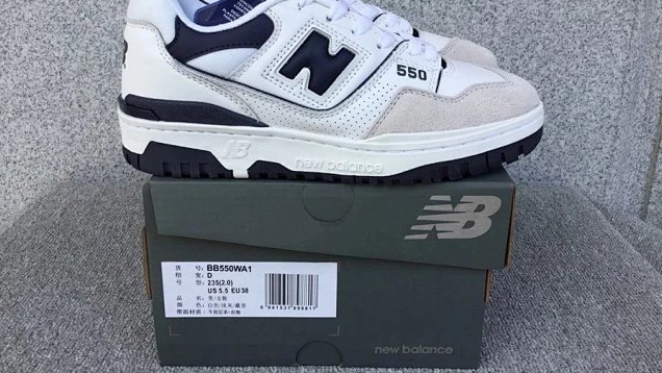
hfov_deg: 58.0
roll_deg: -0.6
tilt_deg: -19.1
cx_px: 331
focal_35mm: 34
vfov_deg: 34.6
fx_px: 597
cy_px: 154
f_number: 2.4
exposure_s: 1/500
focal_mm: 3.3
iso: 25
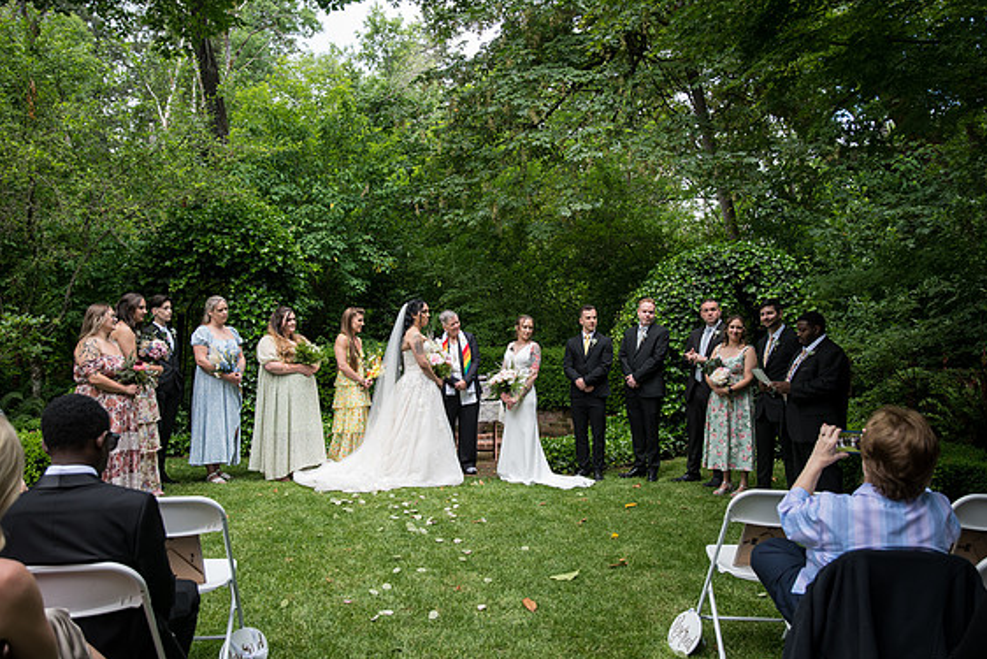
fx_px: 878
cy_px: 330
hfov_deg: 58.7
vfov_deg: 41.1
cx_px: 495
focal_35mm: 32
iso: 500
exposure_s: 1/400
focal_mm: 31
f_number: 4
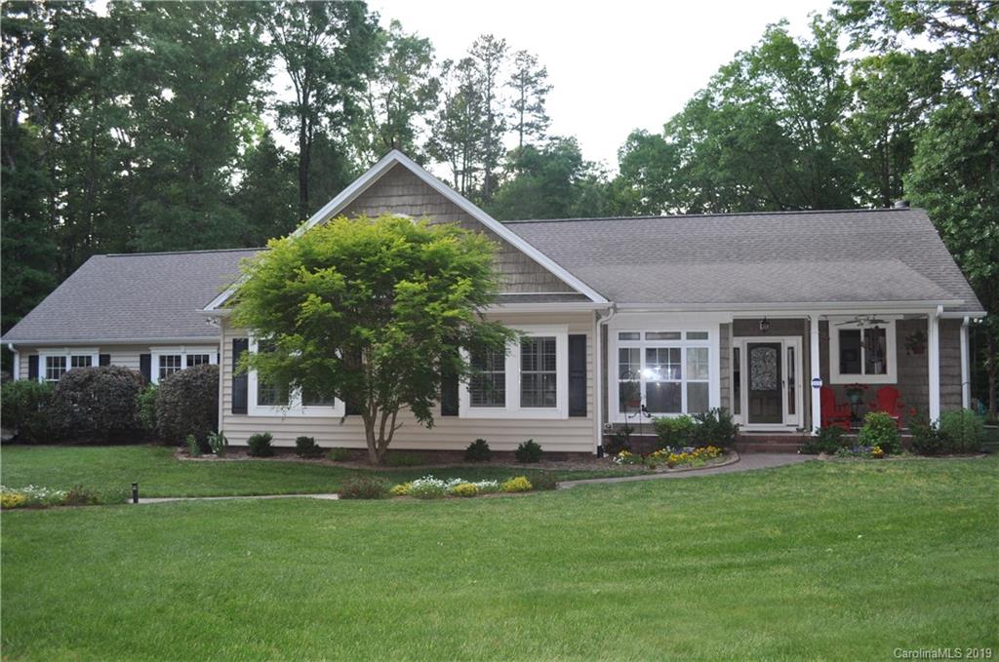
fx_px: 831
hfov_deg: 62.0
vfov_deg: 43.5
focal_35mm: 30
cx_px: 500
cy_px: 331
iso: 400
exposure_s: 1/160
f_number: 3.8
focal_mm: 20
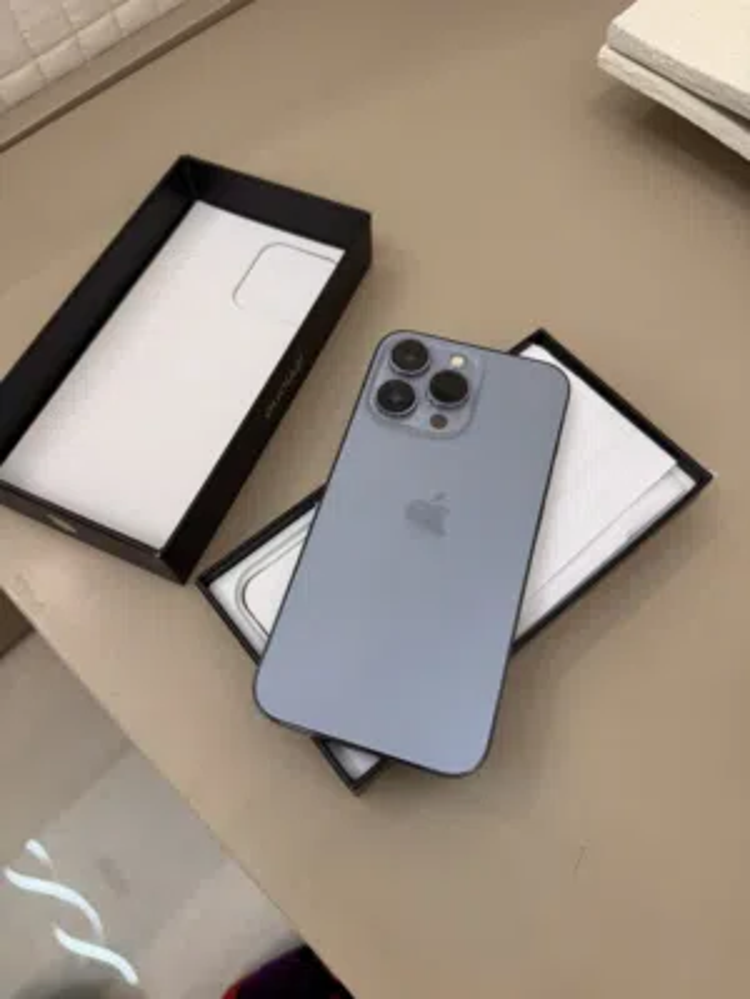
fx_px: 693
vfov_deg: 71.6
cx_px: 375
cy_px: 500
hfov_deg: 56.8
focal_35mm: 24
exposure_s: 1/110
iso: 200
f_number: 1.78
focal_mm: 6.76
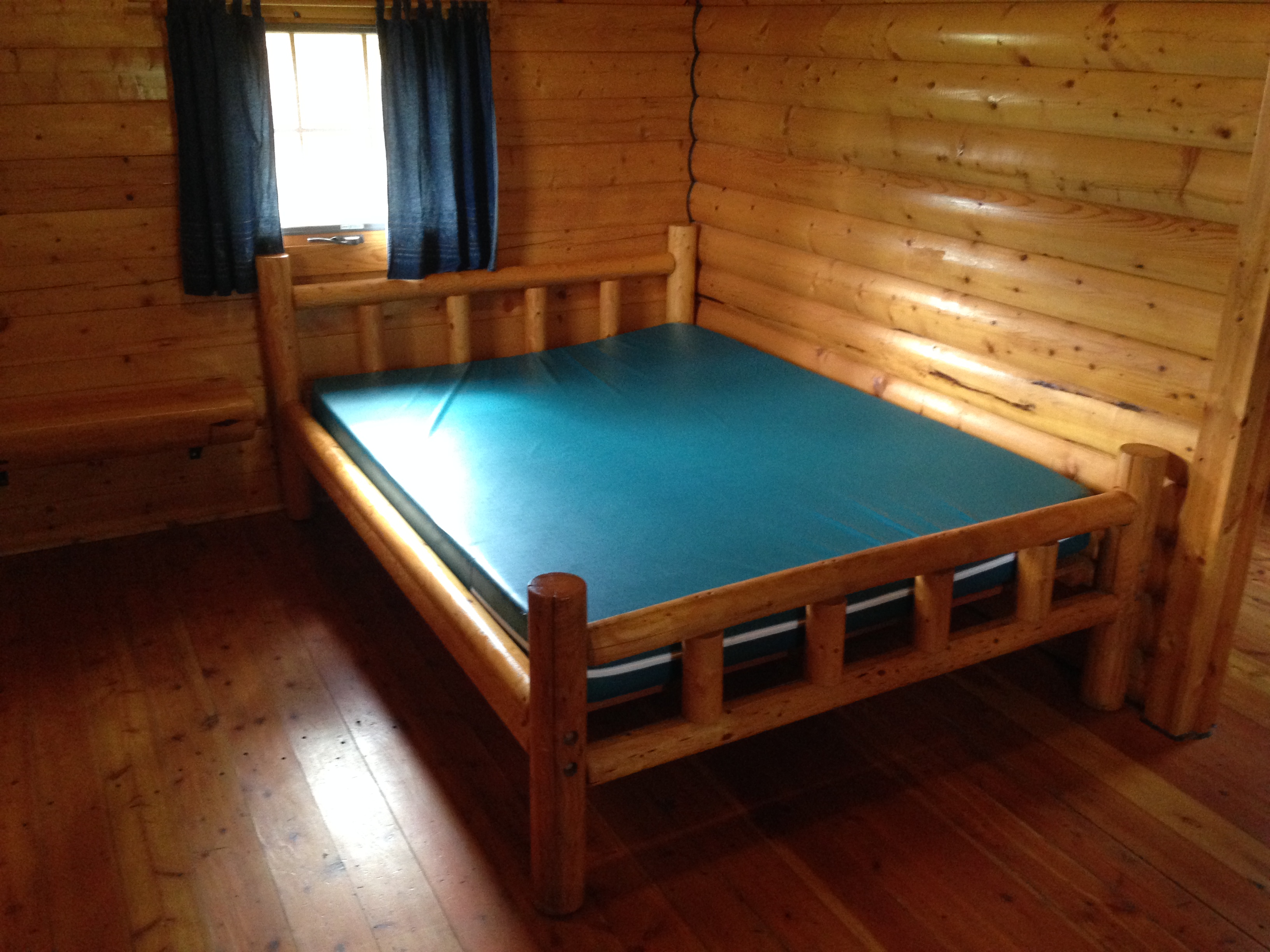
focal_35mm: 33
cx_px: 635
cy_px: 476
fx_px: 1211
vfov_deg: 42.9
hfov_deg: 55.4
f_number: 2.4
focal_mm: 4.12
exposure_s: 1/20
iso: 400
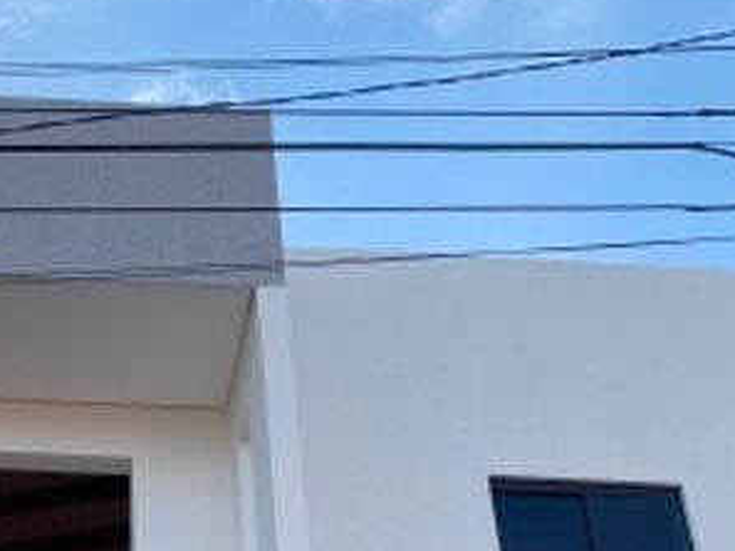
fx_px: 1487
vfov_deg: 19.5
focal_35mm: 70
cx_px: 12
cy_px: 704
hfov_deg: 26.4
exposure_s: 1/2755
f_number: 1.8
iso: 32
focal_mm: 4.25
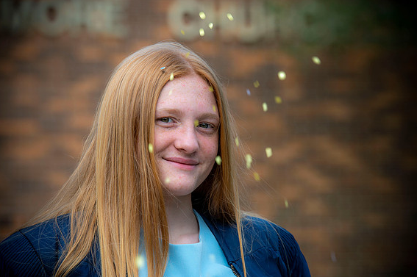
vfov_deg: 7.9
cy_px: 140
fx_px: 2014
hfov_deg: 11.8
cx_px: 212
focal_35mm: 174
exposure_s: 1/250
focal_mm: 170
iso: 80
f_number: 6.3
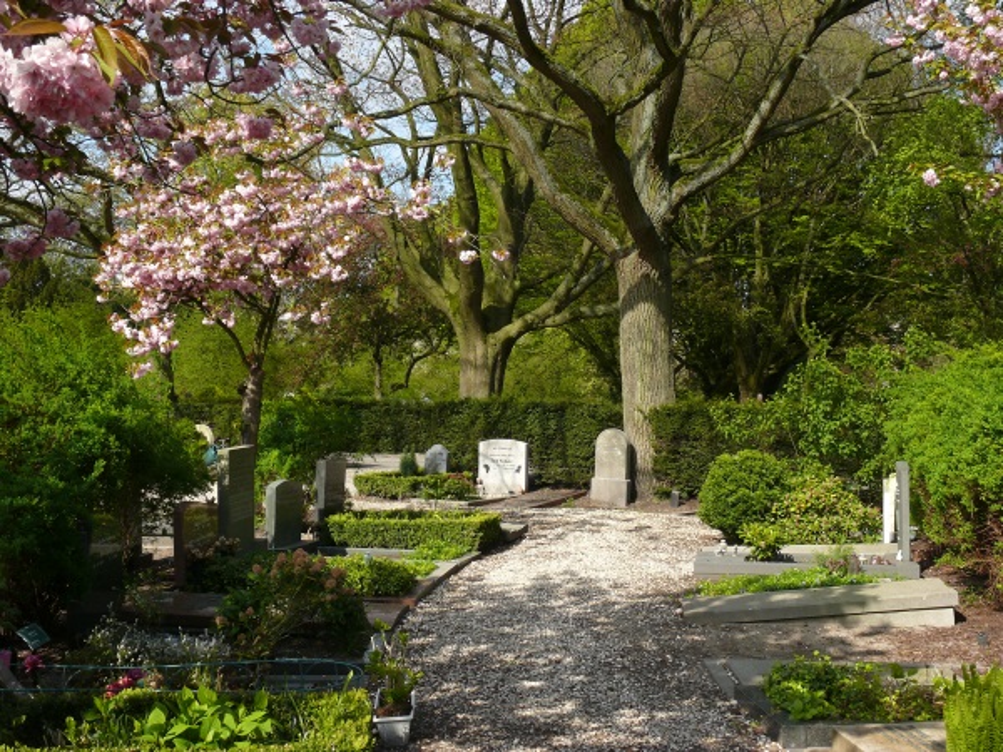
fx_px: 1304
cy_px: 376
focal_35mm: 45
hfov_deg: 42.1
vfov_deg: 32.2
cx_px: 502
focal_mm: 9.5
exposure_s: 1/250
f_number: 5.6
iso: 100
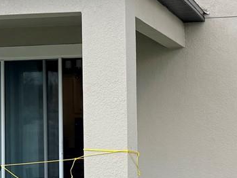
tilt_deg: +2.6
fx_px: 753
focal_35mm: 110
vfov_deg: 13.5
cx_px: 145
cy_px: 98
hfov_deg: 17.9
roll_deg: +1.5
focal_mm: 6.76
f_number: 1.78
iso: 100
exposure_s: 1/2445
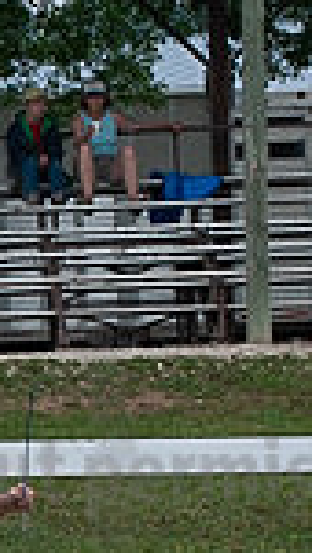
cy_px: 467
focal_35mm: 385
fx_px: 5659
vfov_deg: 5.6
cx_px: -345
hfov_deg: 3.1
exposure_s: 1/1000
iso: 640
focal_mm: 110
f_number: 5.6
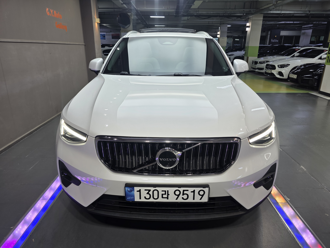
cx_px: 165
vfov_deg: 58.9
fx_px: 219
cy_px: 124
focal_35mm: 23
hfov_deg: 73.9
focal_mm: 6.3
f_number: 1.7
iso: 40
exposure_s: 1/120
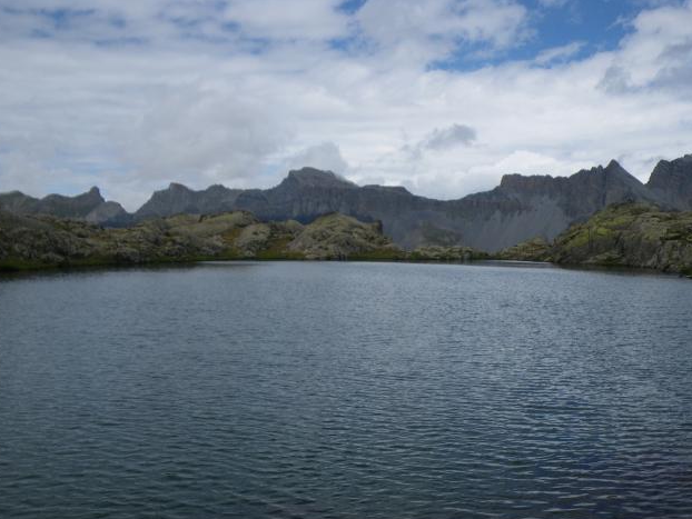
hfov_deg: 51.2
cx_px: 393
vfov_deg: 39.4
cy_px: 331
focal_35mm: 36
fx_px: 720
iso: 50
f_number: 4.2
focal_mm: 5
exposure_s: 1/640
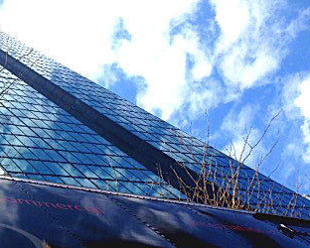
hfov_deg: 26.5
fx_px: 643
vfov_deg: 21.7
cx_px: 50
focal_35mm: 70
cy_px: 183
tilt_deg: +58.2
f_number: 2.4
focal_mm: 4.28
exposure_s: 1/1577
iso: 50
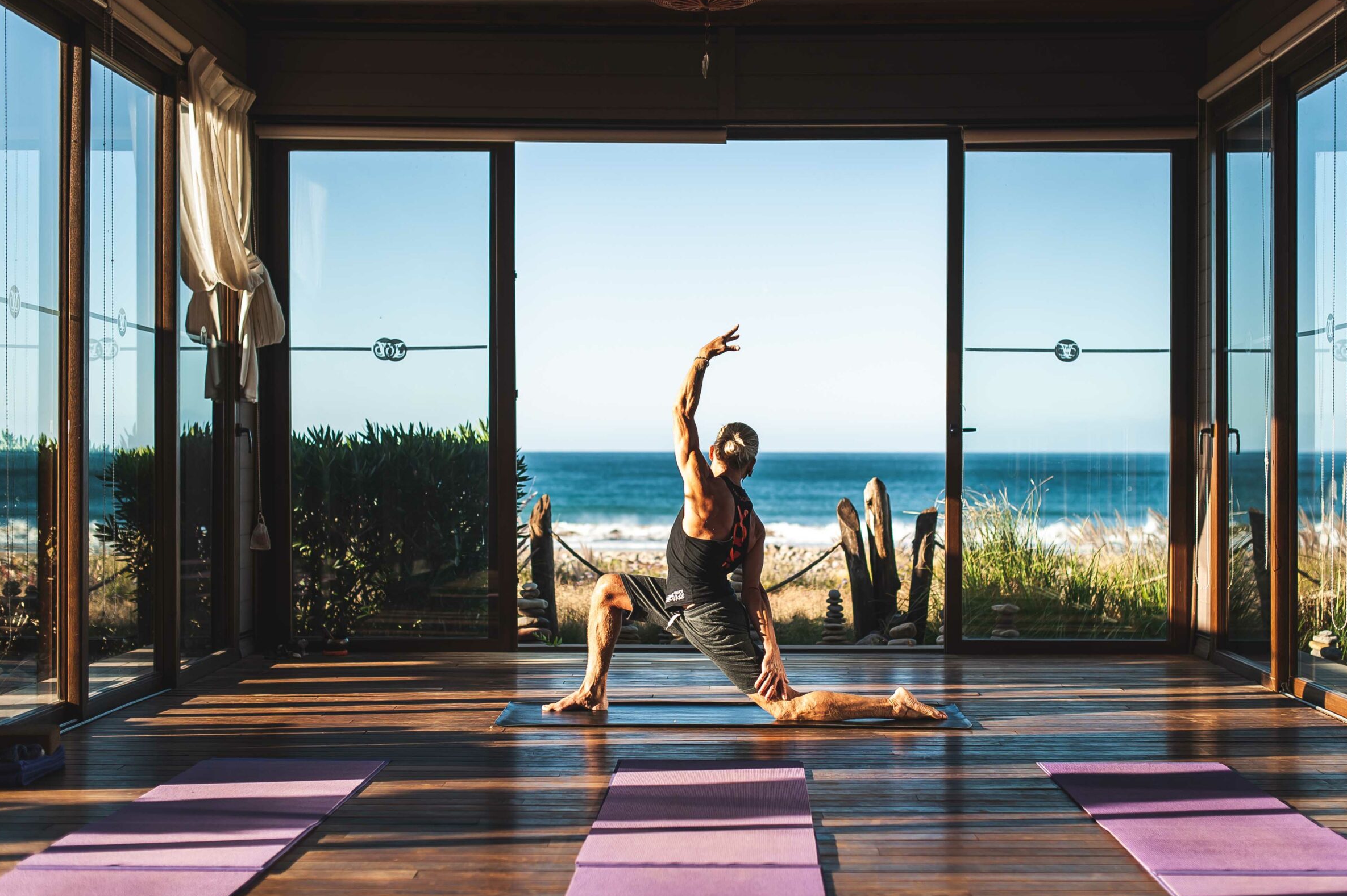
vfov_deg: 25.0
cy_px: 431
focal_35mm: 54
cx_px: 717
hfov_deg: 36.9
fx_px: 2019
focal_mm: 50
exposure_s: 1/1250
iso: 160
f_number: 2.5
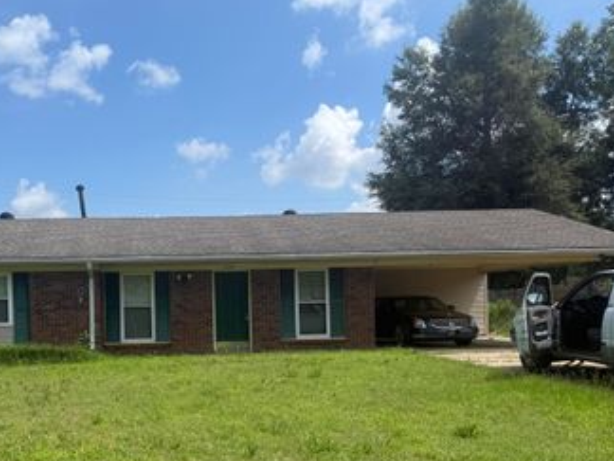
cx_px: 157
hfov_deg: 48.3
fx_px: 656
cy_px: 322
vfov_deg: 38.1
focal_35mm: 37
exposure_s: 1/4673
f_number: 1.78
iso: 80
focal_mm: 6.76
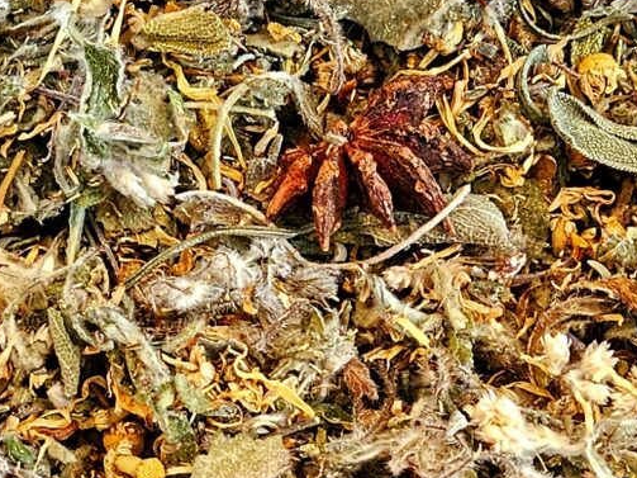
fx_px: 2153
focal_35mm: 117
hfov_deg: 16.8
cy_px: 369
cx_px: 267
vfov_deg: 12.6
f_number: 1.8
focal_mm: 5.4
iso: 640
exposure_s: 1/120
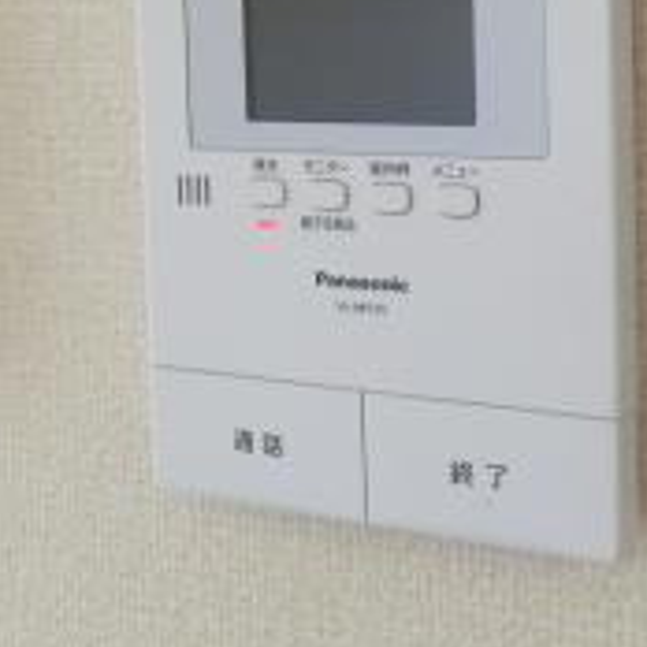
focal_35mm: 78
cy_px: 97
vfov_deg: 21.8
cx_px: -4
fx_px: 1649
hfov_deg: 21.4
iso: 125
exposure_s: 1/60
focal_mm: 4.3
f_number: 3.2
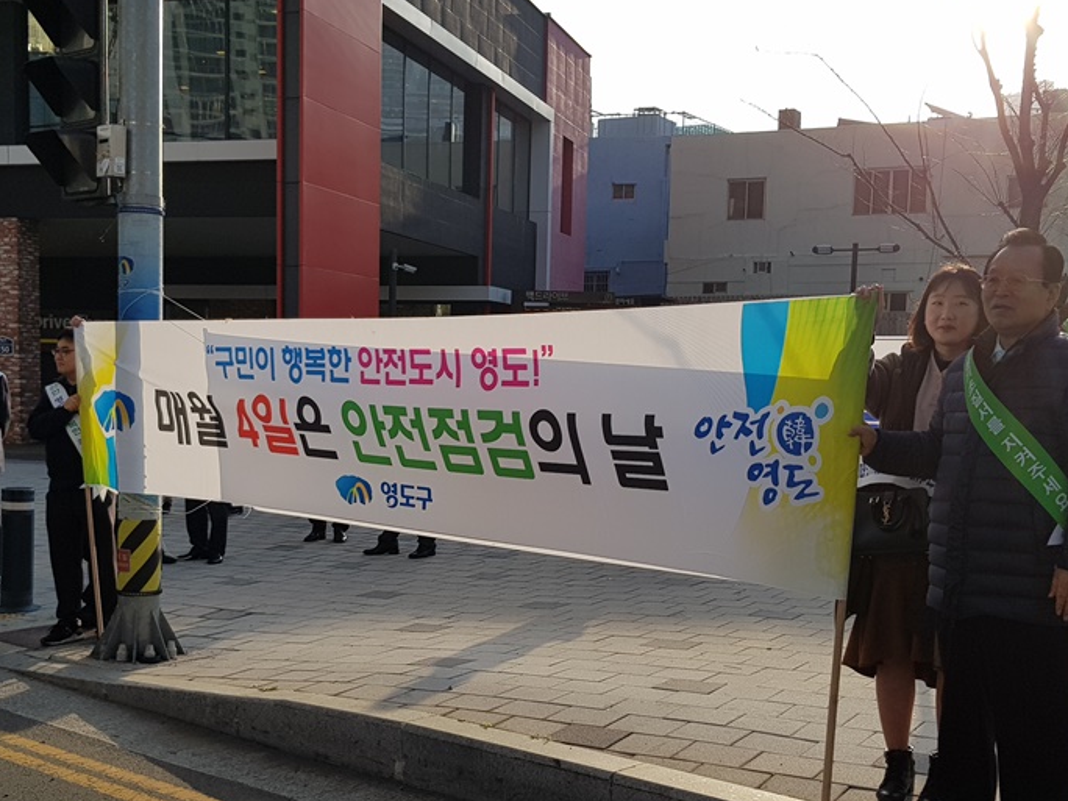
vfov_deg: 37.4
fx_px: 1172
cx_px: 440
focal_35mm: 38
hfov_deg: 48.7
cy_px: 517
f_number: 1.7
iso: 40
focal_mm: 4.3
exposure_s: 1/1928
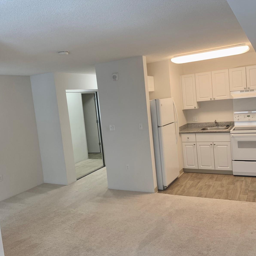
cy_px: 128
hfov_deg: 52.5
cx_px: 130
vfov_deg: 52.5
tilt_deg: -7.8
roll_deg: +4.9
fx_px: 259
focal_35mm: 31
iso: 125
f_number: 1.8
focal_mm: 4.25
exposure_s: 1/60
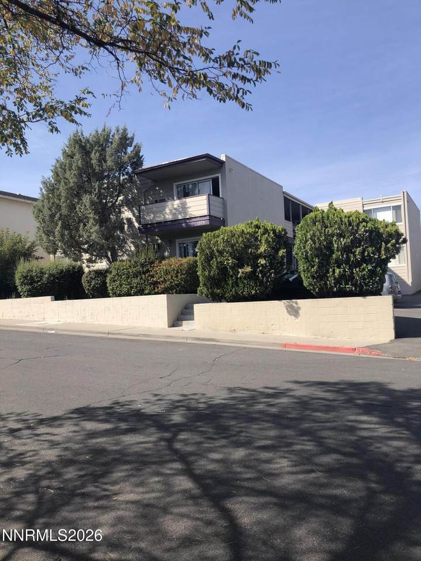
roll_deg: +2.8
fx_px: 454
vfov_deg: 63.4
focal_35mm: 28
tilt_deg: +4.3
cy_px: 280
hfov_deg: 49.7
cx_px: 210
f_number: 1.8
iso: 20
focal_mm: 3.99
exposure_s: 1/1350
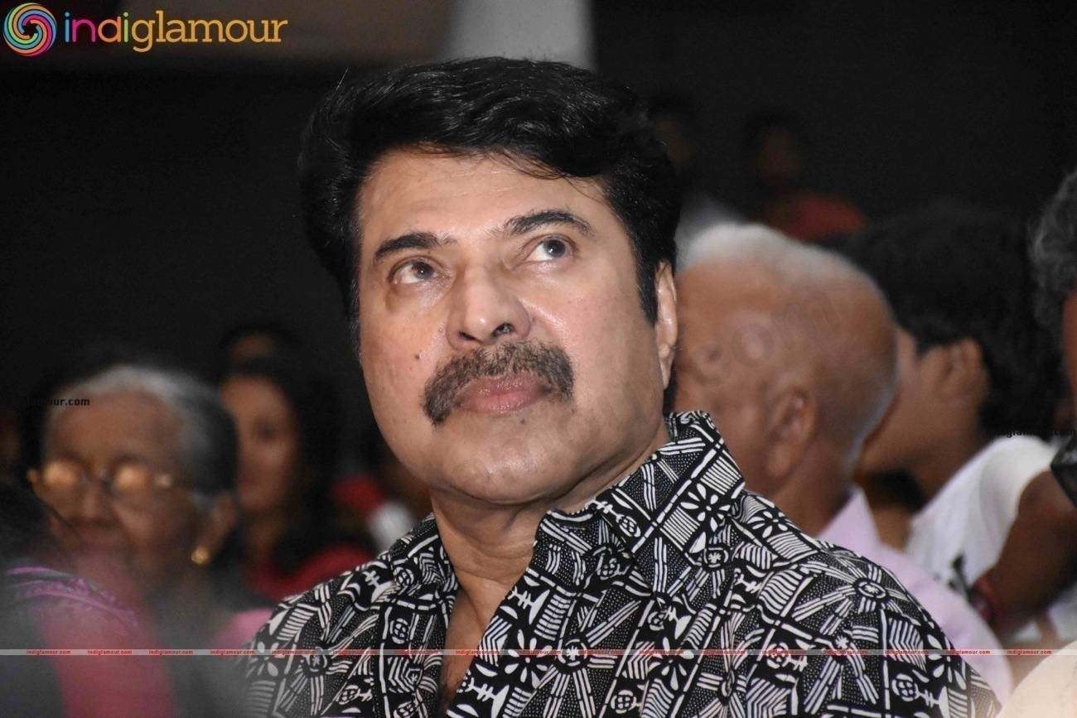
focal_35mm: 174
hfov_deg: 11.8
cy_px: 359
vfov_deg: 7.9
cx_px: 538
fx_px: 5206
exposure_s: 1/100
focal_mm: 116
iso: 10000
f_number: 5.6
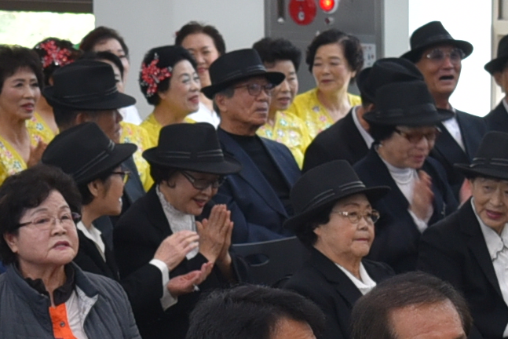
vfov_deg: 5.8
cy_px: 404
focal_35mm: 237
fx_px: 3346
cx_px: 122
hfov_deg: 8.7
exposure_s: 1/60
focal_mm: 34
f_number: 4
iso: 450
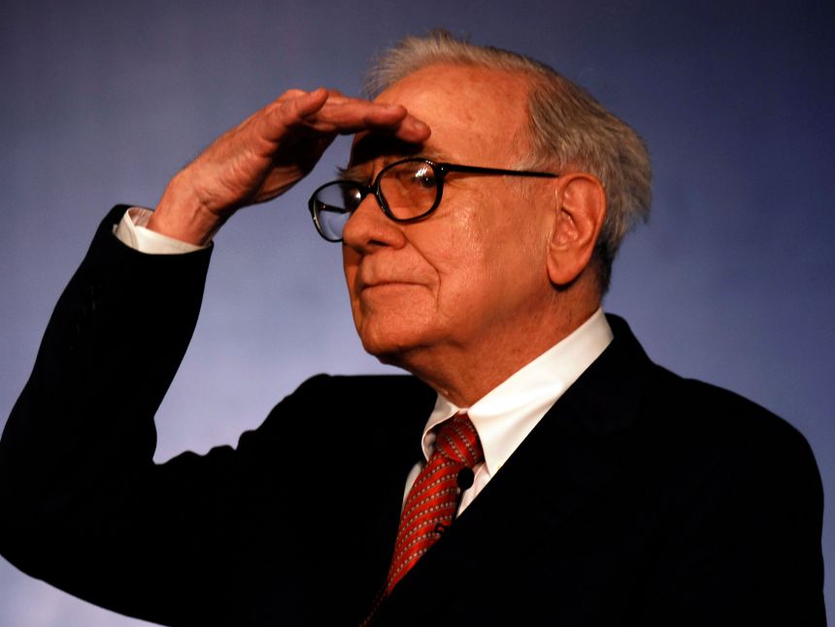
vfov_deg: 7.3
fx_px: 4910
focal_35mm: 204
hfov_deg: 9.7
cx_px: 417
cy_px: 314
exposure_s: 1/80
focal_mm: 125
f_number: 2.8
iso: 400
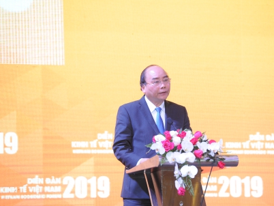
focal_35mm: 239
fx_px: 1893
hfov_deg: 8.3
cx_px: 160
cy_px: 105
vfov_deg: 6.2
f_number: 5
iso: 1600
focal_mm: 200
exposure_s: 1/160
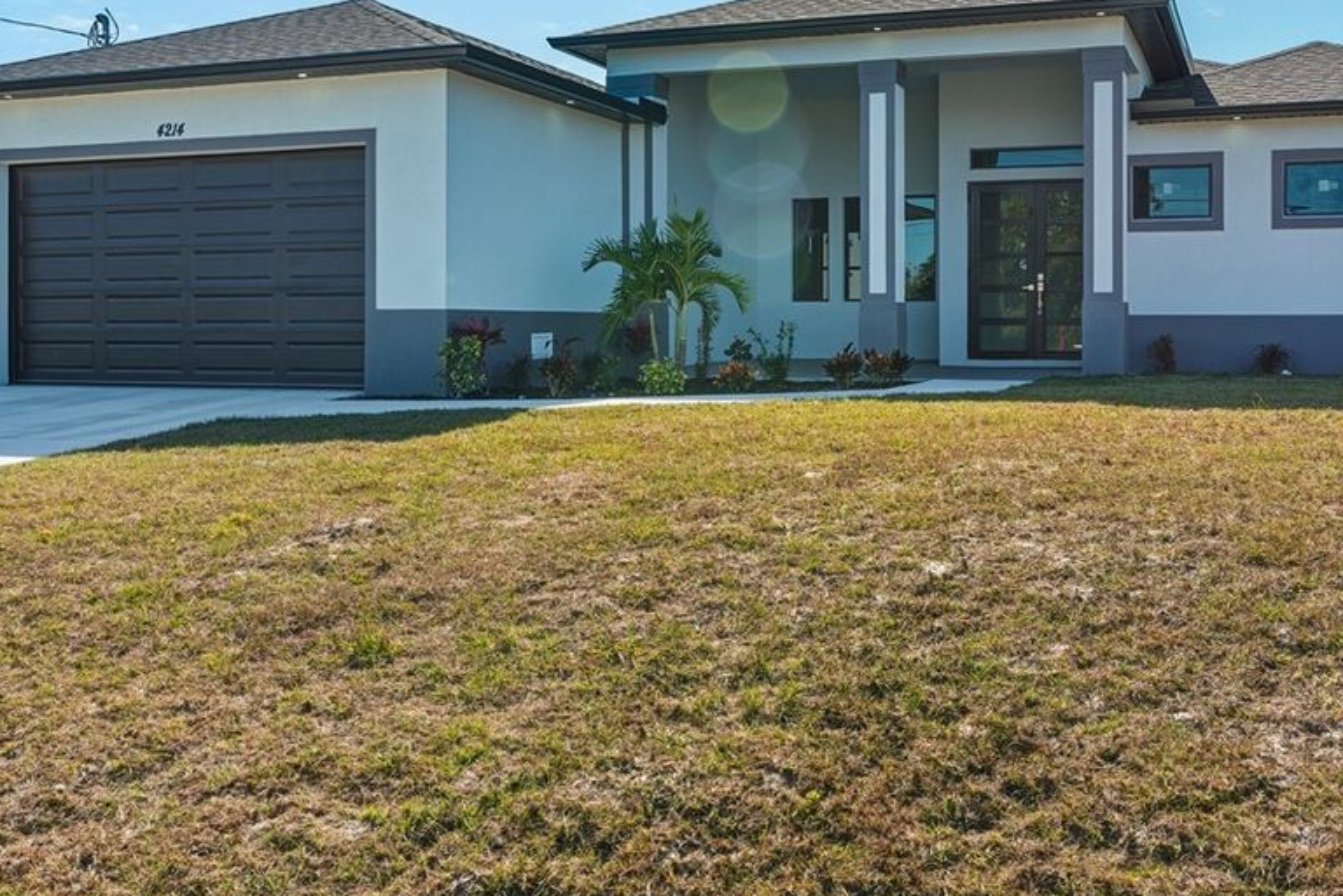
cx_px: 775
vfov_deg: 36.7
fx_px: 1343
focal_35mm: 36
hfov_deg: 52.9
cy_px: 339
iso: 400
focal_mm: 27
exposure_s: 1/640
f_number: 9
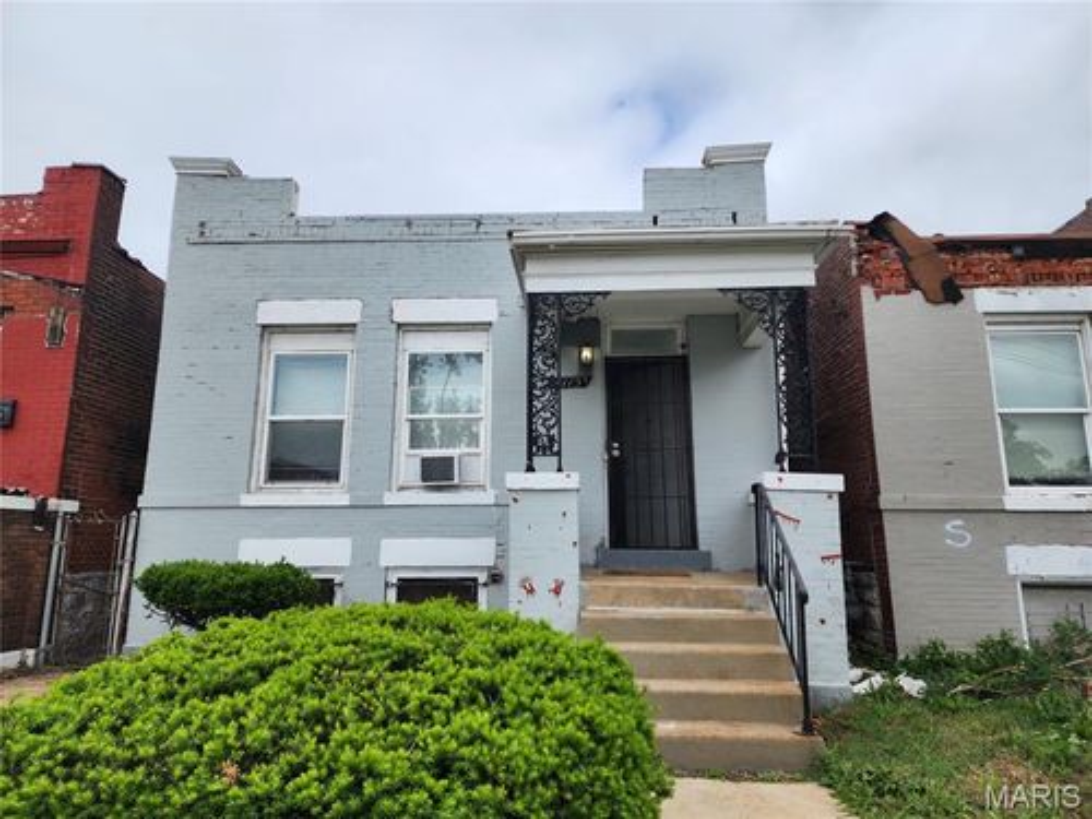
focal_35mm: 23
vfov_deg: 58.9
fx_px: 726
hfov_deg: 73.9
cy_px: 410
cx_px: 546
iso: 12
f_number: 1.8
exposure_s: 1/992
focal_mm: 6.4
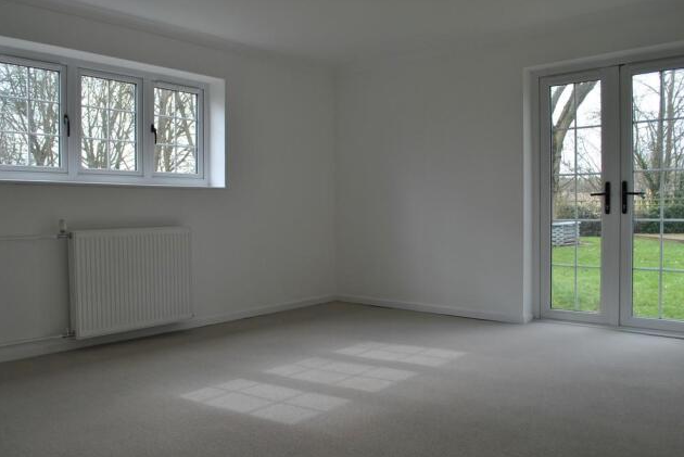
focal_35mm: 28
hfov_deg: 65.4
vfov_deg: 46.5
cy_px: 235
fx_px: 532
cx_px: 335
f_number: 5.6
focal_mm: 18
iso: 200
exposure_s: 1/125
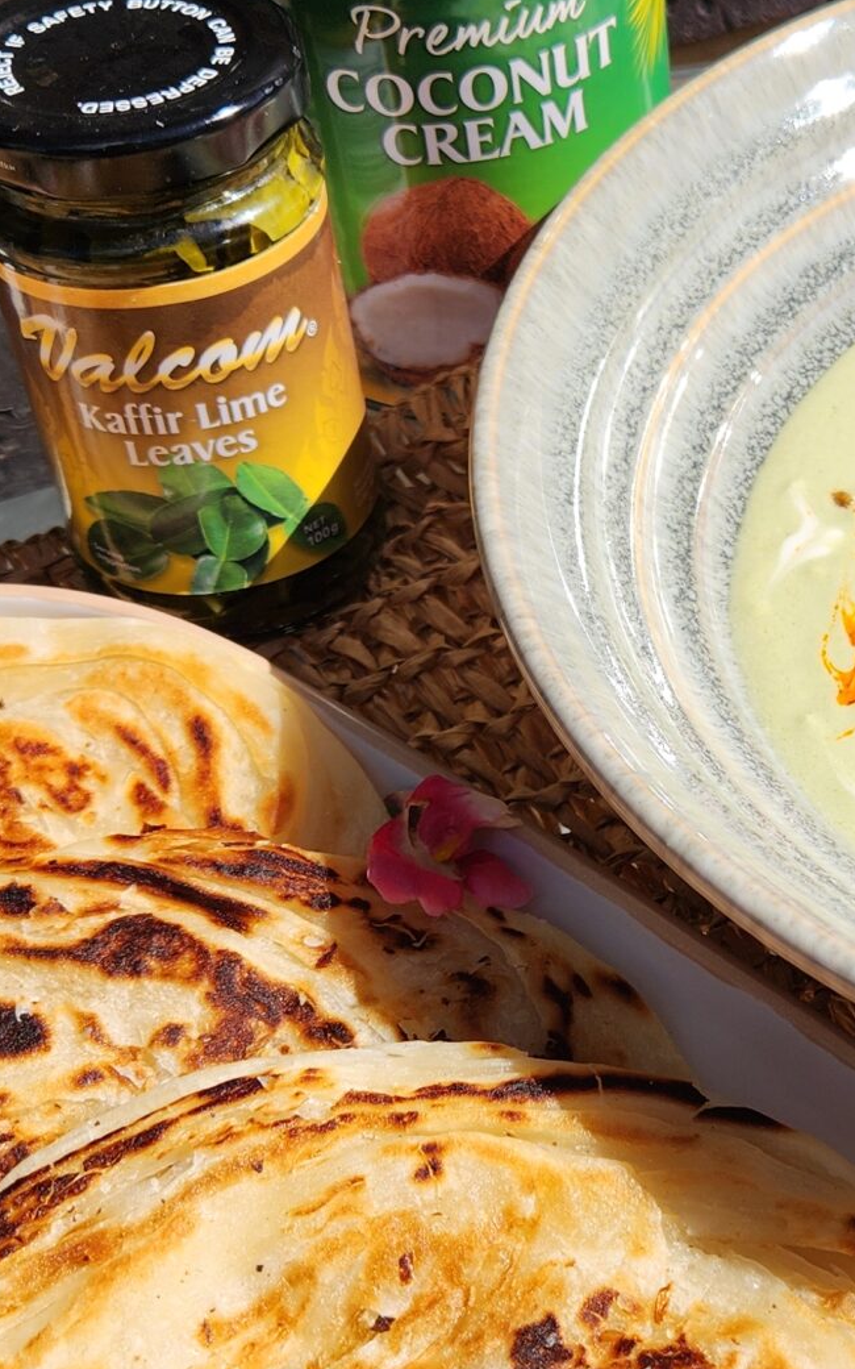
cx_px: 837
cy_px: 707
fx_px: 2237
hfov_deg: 21.0
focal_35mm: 60
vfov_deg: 34.0
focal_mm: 5.4
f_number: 1.8
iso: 20
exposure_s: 1/2163
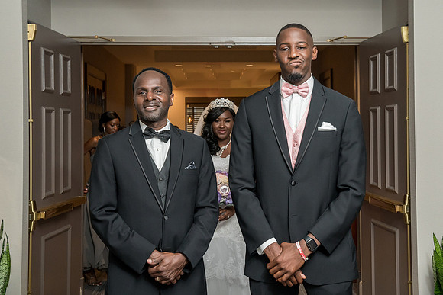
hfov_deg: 35.5
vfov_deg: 24.2
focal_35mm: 56
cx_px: 255
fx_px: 690
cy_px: 125
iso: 2000
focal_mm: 48
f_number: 7.1
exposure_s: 1/200
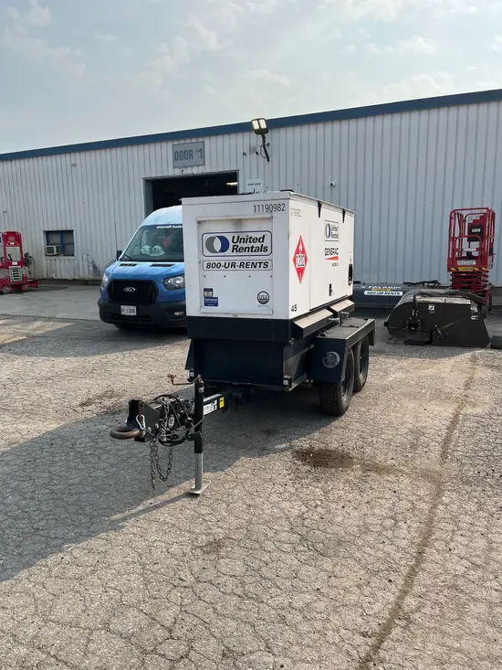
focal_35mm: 26
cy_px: 335
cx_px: 251
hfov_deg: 53.1
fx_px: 503
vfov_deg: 67.3
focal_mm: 5.1
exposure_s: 1/3623
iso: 50
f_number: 1.6
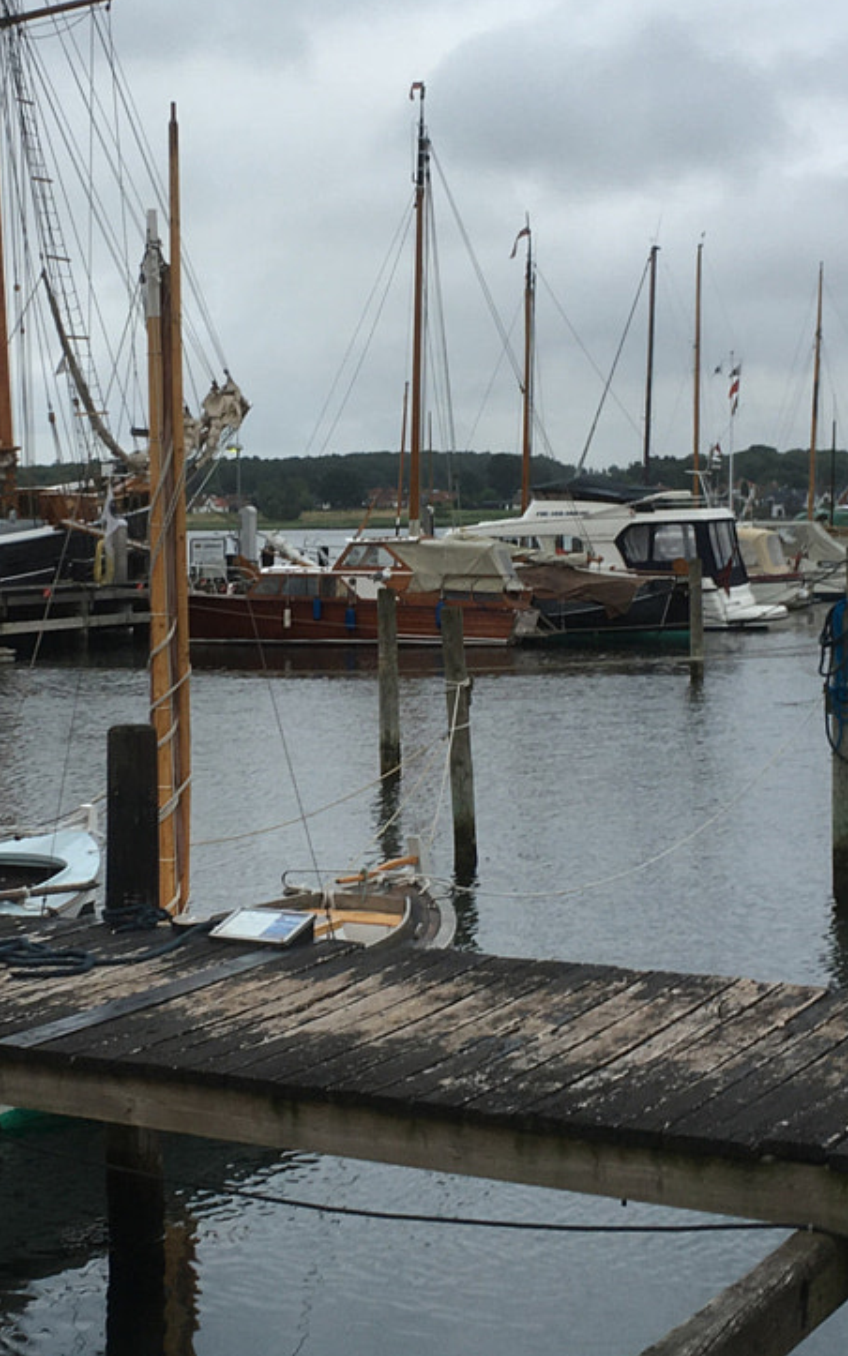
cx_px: 208
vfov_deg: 30.2
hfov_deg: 19.0
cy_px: 604
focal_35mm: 68
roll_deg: +1.2
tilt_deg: -2.9
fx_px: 2514
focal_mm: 4.15
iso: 25
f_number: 2.2
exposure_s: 1/101
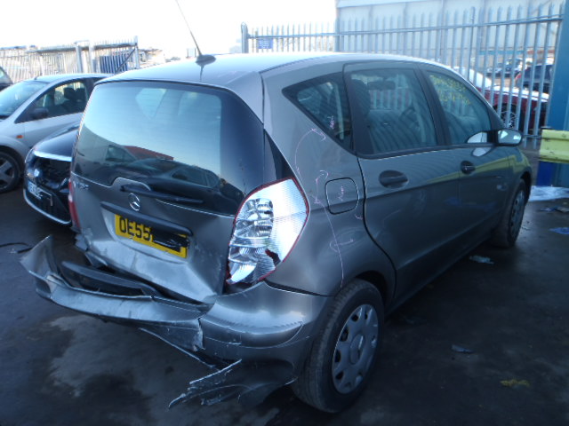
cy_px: 213
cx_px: 284
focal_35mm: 28
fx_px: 460
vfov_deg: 49.7
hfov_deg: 63.4
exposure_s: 1/80
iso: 80
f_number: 3.5
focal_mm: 5
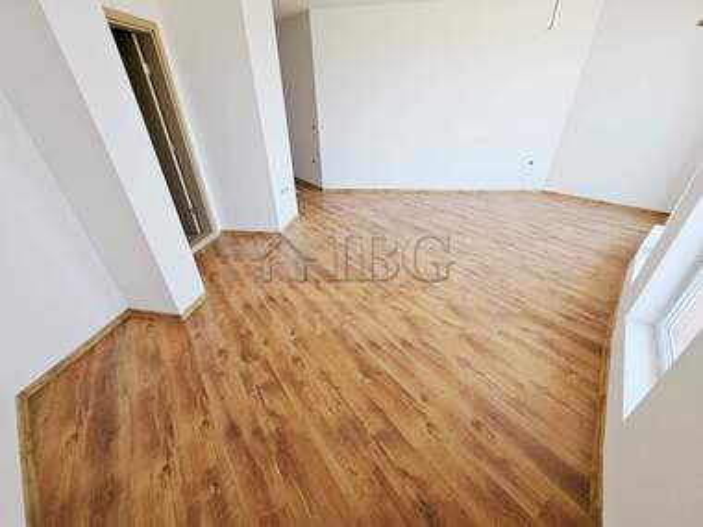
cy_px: 264
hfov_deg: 106.2
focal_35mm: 13
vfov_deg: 89.9
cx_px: 352
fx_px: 264
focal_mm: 1.7
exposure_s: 1/100
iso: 50
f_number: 2.2
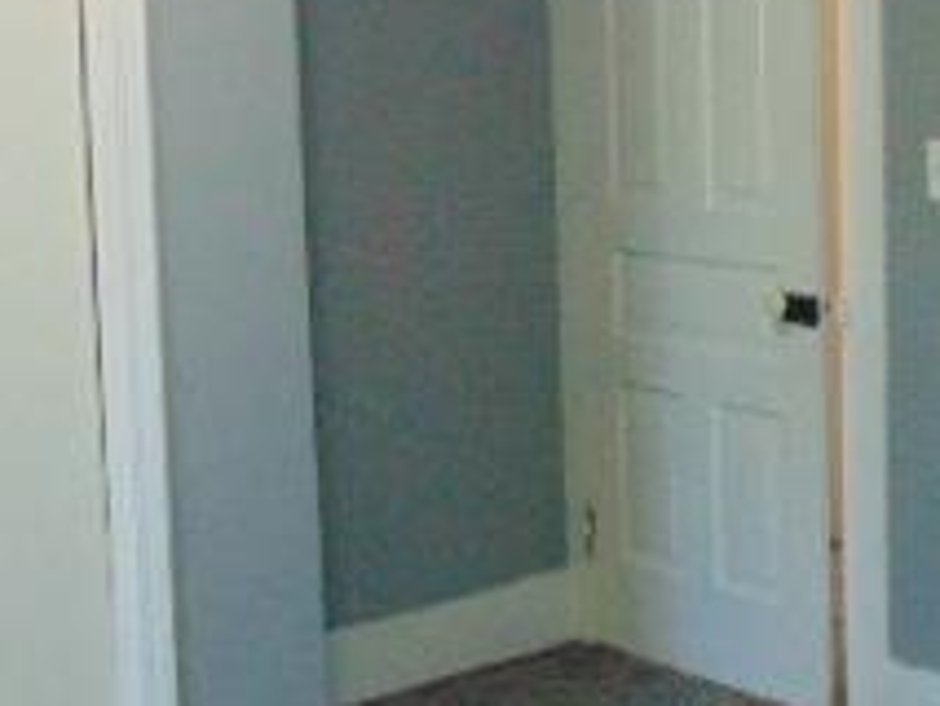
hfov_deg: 25.6
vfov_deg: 19.6
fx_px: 2038
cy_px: 287
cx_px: 741
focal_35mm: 75
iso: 500
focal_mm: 4.5
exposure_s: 1/80
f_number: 3
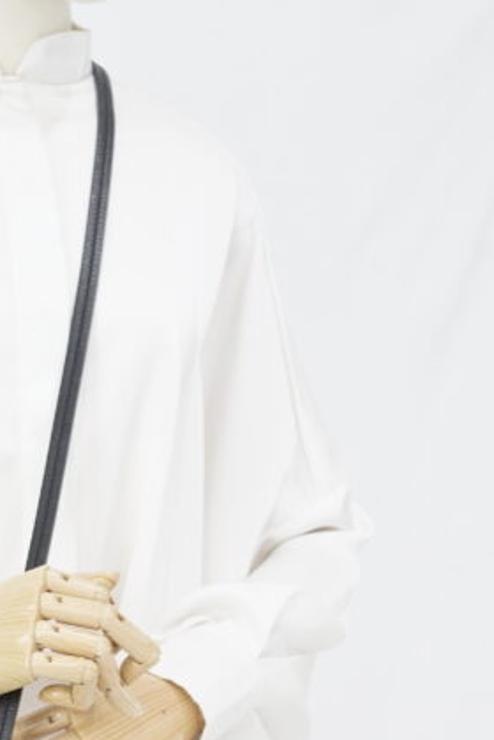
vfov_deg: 16.4
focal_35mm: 122
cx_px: -40
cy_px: 747
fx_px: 2511
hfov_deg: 11.1
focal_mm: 50
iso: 640
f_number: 9
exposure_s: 1/2.5
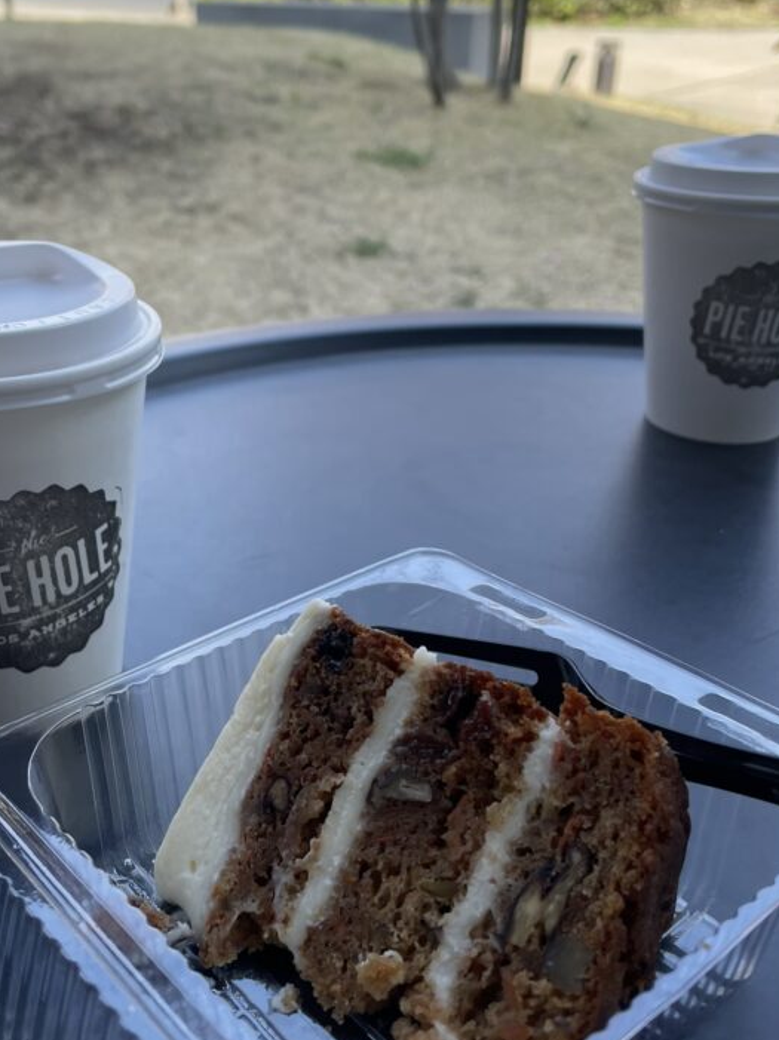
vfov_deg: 48.8
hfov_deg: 37.2
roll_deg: +0.8
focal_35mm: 38
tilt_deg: -22.2
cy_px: 433
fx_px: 1141
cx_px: 252
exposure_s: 1/711
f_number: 1.6
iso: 32
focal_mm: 4.2
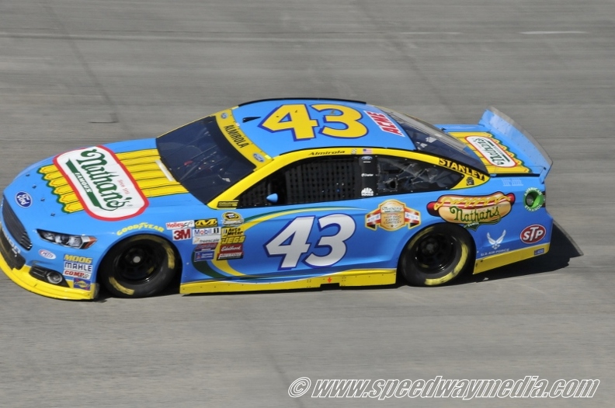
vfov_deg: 3.4
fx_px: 6906
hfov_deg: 5.1
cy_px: 204
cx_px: 308
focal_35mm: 405
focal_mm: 270
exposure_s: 1/800
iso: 800
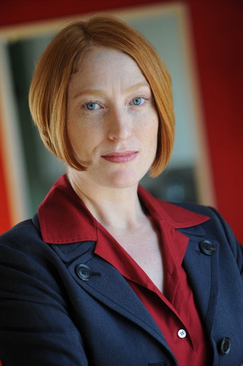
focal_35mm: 105
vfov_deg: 19.5
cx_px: 122
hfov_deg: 13.0
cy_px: 183
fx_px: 1064
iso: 500
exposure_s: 1/320
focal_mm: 105
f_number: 3.2
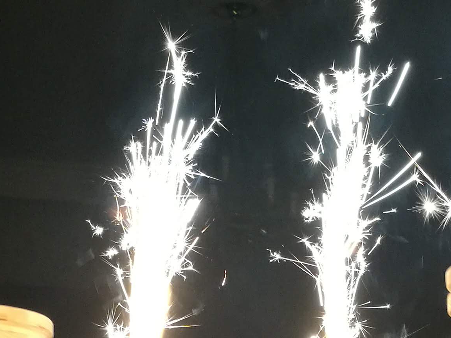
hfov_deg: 21.1
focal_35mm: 93
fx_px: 1212
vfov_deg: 15.2
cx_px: 218
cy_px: 426
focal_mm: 4.5
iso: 160
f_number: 2.2
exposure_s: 1/33.3
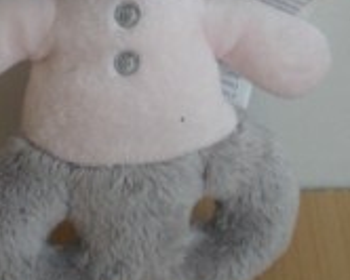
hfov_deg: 16.5
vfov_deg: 13.1
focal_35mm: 116
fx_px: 1202
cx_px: 137
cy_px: -21
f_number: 3.1
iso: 170
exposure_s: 1/60
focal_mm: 6.3
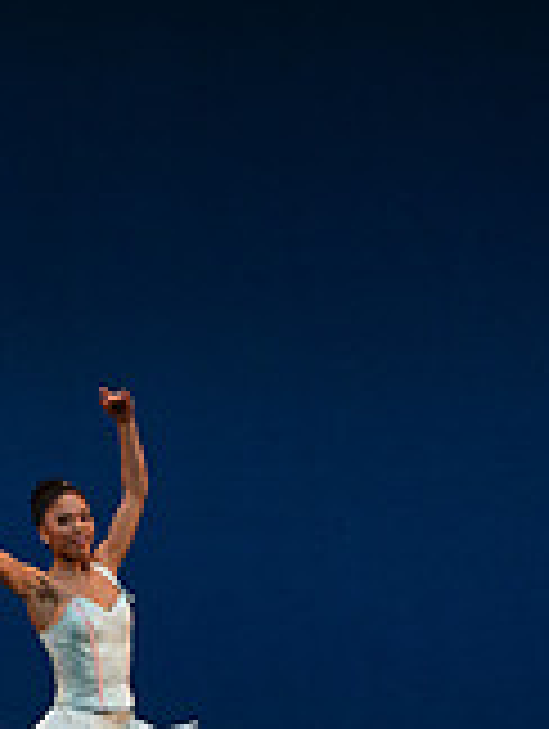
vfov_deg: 5.3
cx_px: -252
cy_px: 380
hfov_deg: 4.0
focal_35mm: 375
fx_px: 7909
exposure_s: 1/500
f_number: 8
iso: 3200
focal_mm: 109
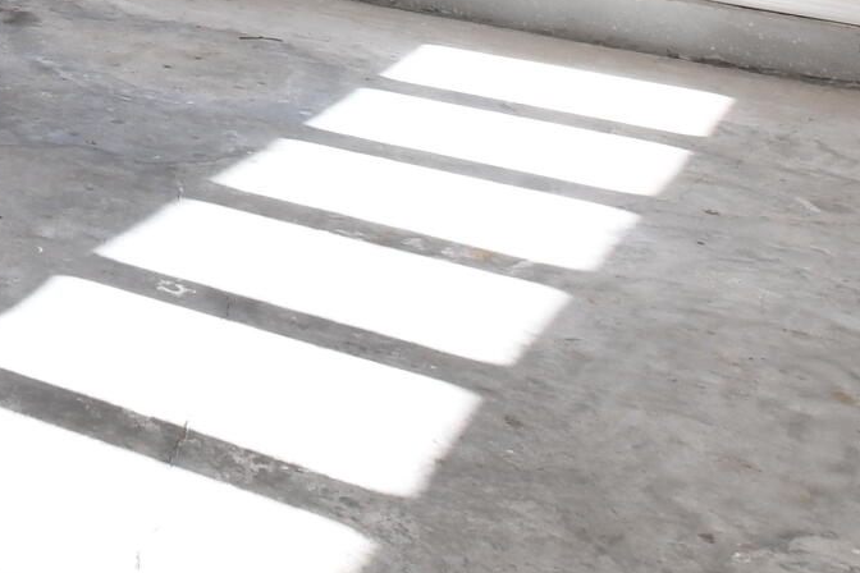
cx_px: -311
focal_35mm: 67
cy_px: -367
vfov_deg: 17.5
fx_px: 1600
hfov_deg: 25.2
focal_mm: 10
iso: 160
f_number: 8
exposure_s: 1/10
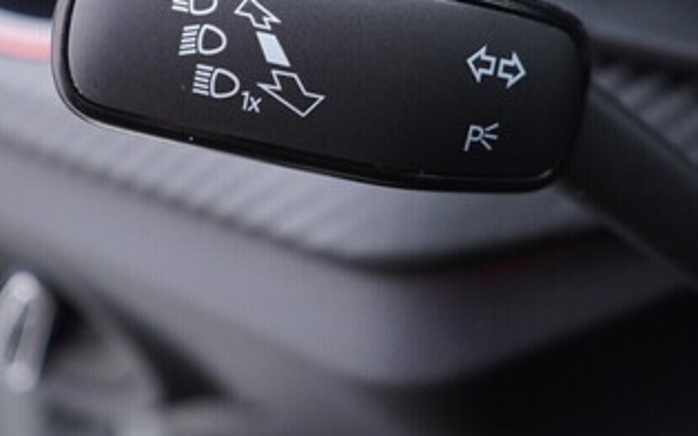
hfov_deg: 32.0
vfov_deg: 19.9
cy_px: 32
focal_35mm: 64
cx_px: 324
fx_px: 1218
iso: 250
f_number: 2.8
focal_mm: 24
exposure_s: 1/40
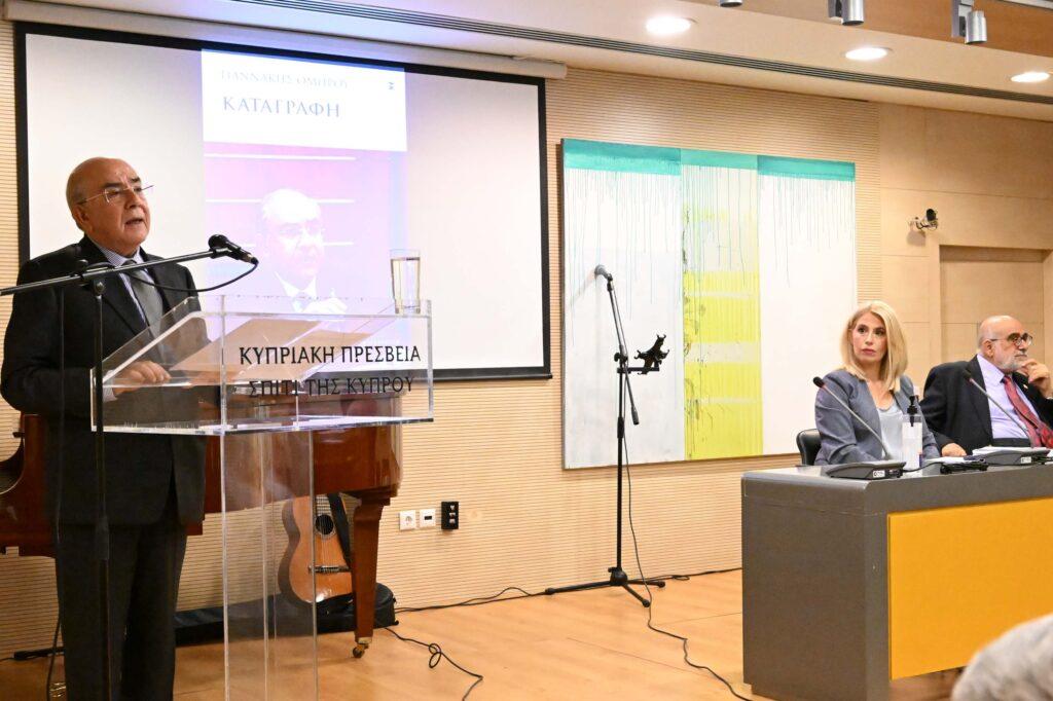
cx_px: 526
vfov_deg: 27.5
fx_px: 1433
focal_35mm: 49
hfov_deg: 40.4
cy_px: 350
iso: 14400
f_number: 5.6
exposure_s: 1/200
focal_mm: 33
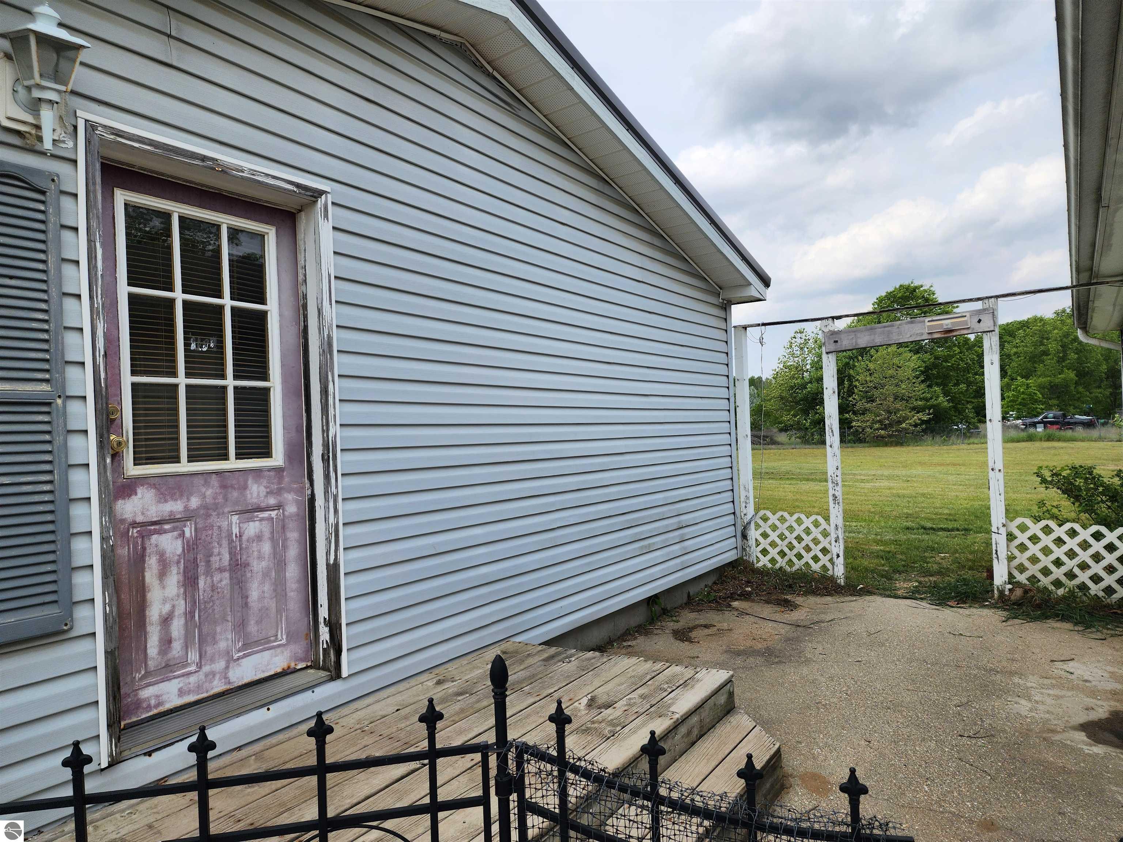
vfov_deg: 58.9
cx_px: 562
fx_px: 746
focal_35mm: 23
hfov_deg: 73.9
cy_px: 421
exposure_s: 1/1170
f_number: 1.8
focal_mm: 6.4
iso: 12
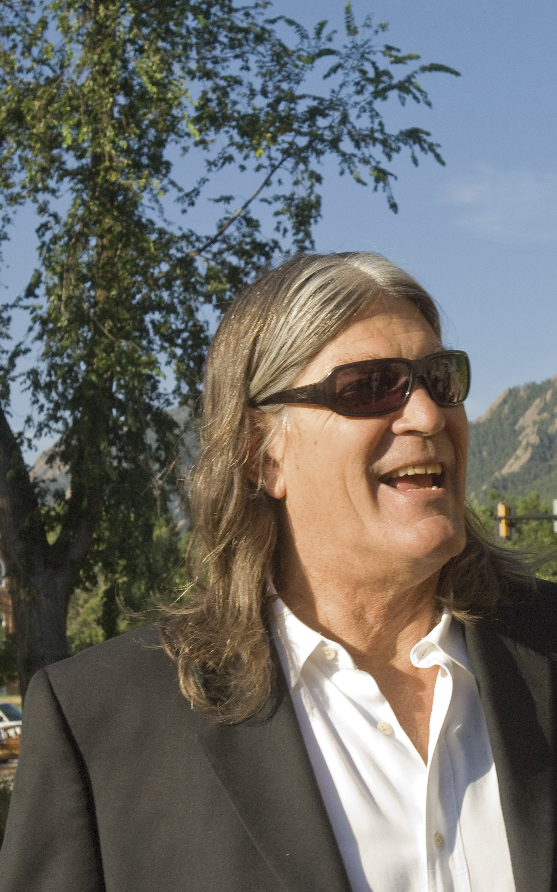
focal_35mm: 81
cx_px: 353
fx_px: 1961
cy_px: 445
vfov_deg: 25.6
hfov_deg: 16.1
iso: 400
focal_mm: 35
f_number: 9.5
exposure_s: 1/320
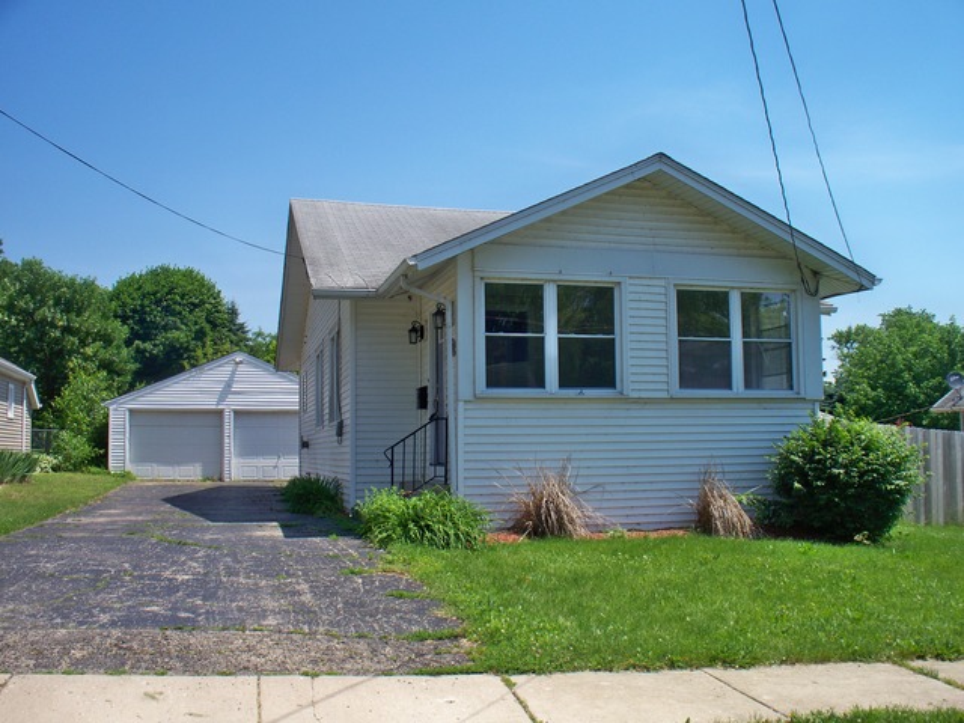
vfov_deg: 40.7
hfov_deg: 52.6
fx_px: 975
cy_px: 362
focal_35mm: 35
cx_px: 482
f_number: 4.8
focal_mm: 7.54
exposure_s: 1/400
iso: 80
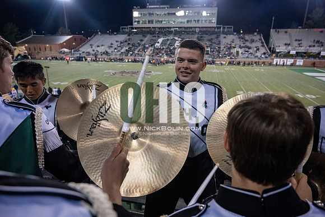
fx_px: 217
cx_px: 162
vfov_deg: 53.2
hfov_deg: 73.7
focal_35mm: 24
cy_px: 108
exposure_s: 1/500
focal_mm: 24
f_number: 4
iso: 3200
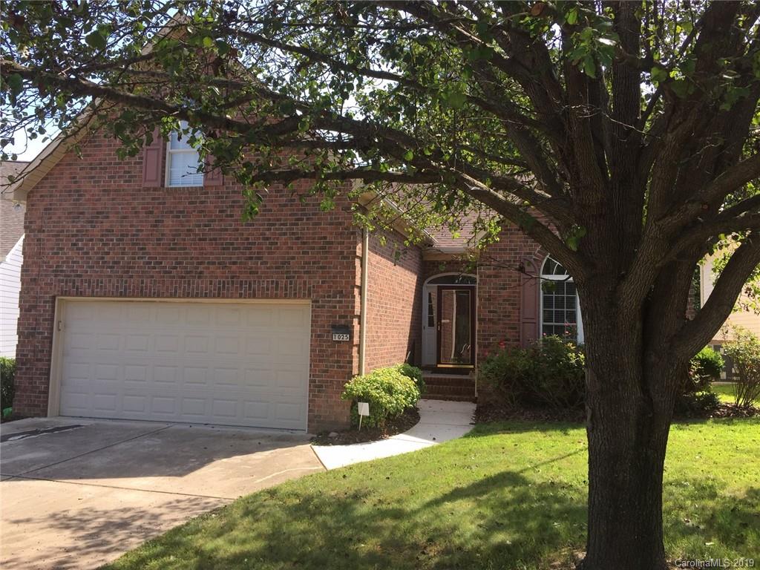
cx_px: 380
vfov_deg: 48.2
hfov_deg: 61.7
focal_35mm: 29
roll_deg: -2.6
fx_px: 637
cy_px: 285
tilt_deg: +4.3
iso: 32
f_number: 2.2
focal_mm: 4.15
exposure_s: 1/520
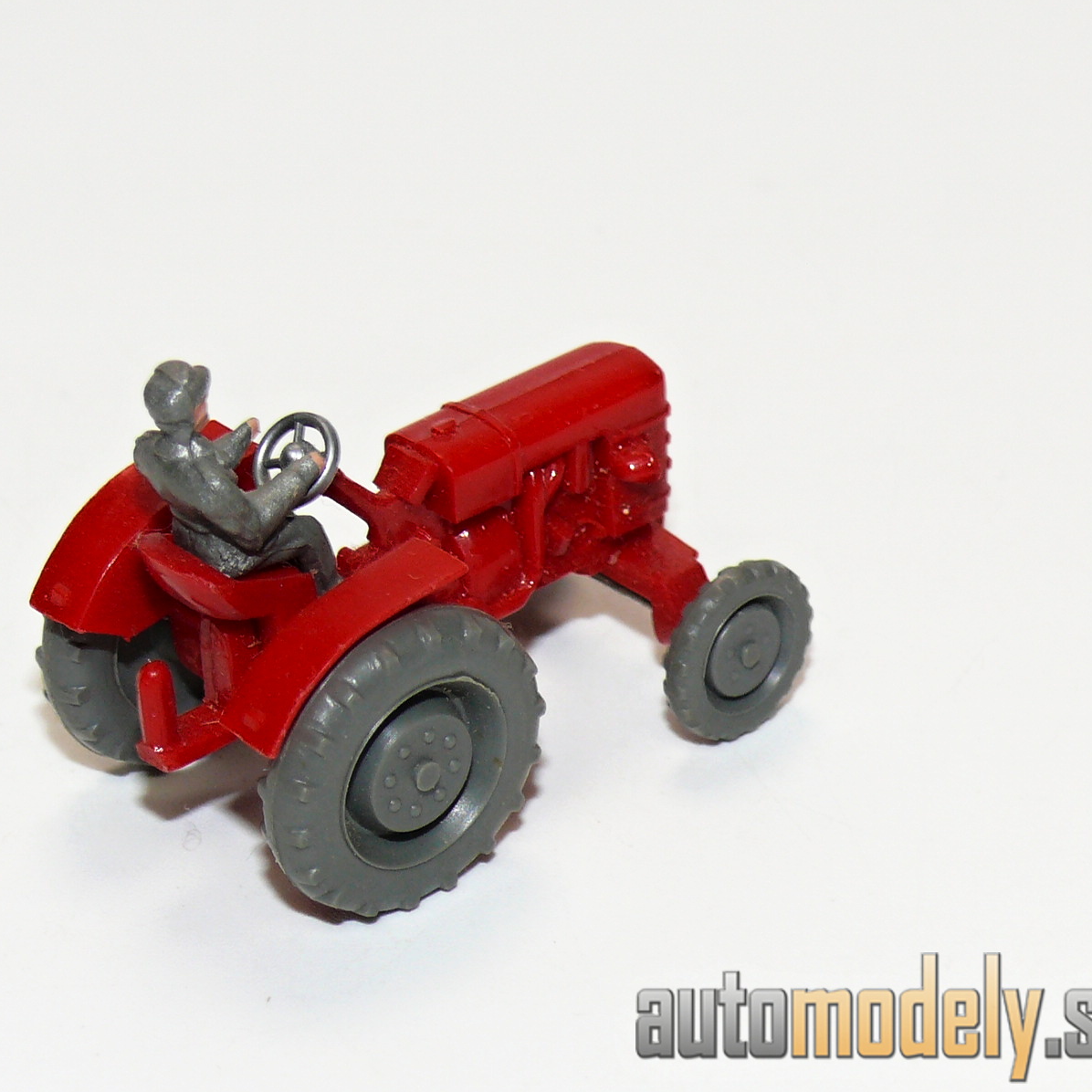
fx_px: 5318
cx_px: 425
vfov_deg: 11.7
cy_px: 545
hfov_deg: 11.7
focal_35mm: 149
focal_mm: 15.1
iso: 100
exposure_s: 1/30
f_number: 4
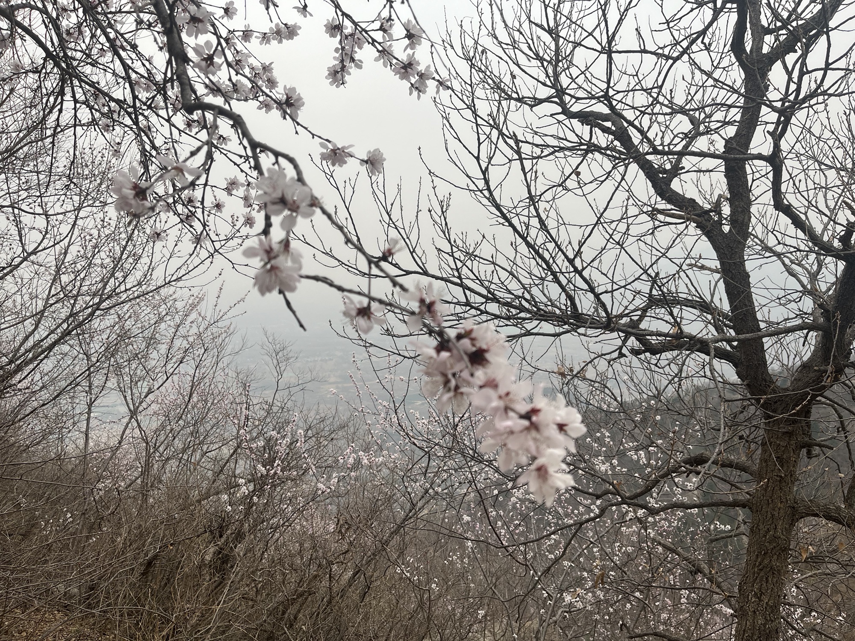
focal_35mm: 26
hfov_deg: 67.3
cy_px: 320
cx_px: 428
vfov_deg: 53.1
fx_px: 642
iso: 50
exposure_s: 1/967
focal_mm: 5.1
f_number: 1.6
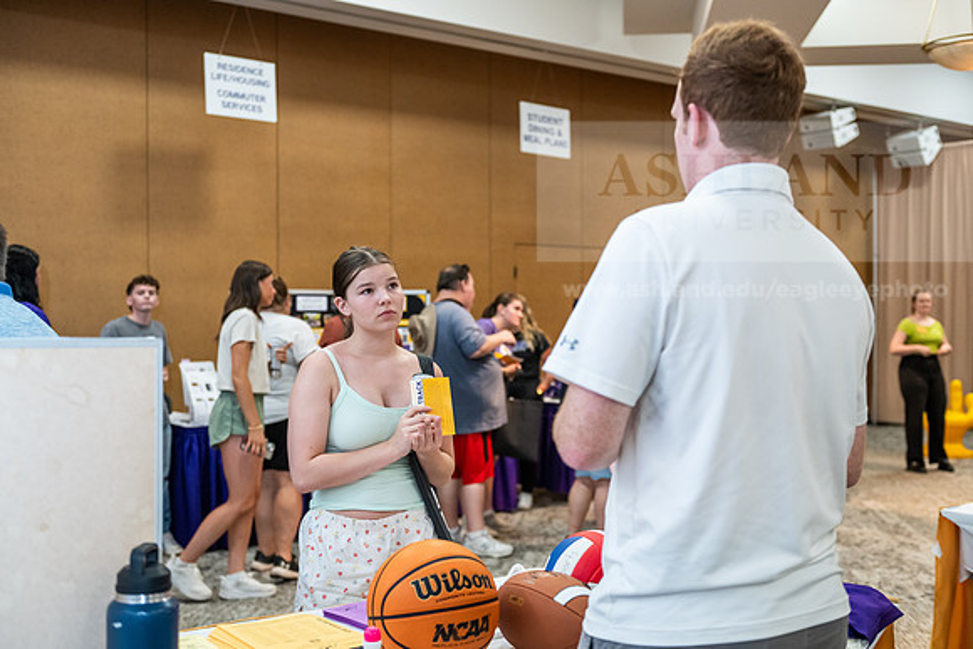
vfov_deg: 30.5
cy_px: 324
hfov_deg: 44.5
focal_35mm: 44
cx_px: 486
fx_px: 1189
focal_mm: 44
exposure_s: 1/200
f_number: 3.2
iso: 2000
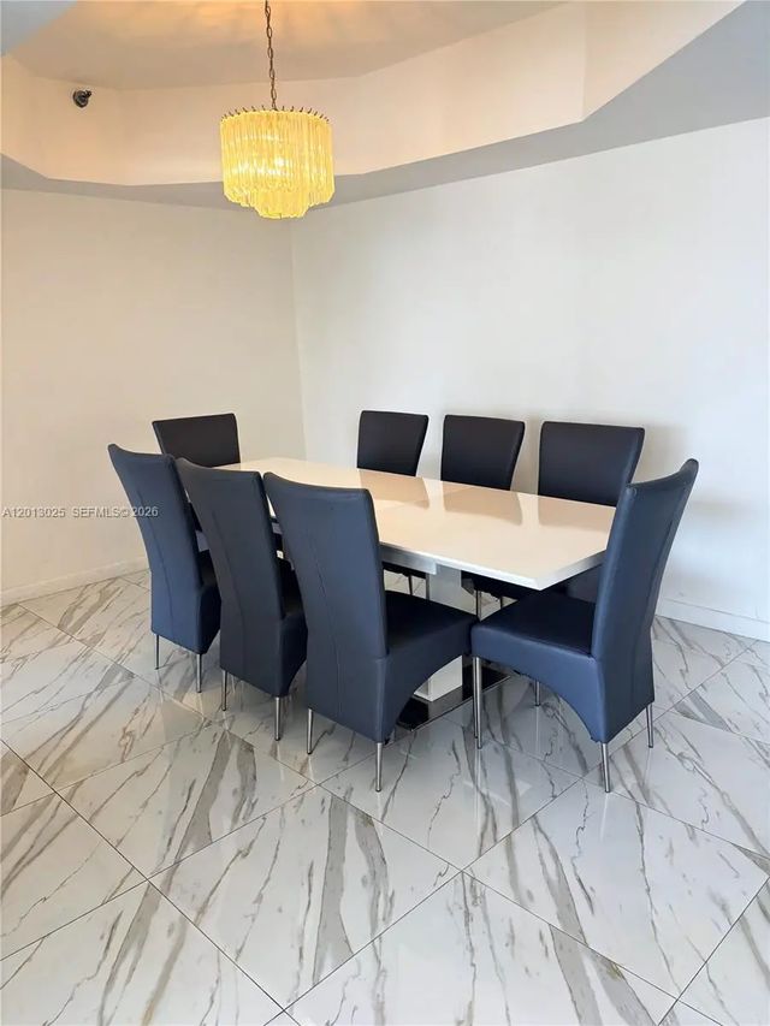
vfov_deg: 67.3
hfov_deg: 53.1
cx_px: 385
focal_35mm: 26
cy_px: 513
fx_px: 771
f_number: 1.6
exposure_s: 1/120
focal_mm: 5.96
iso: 50
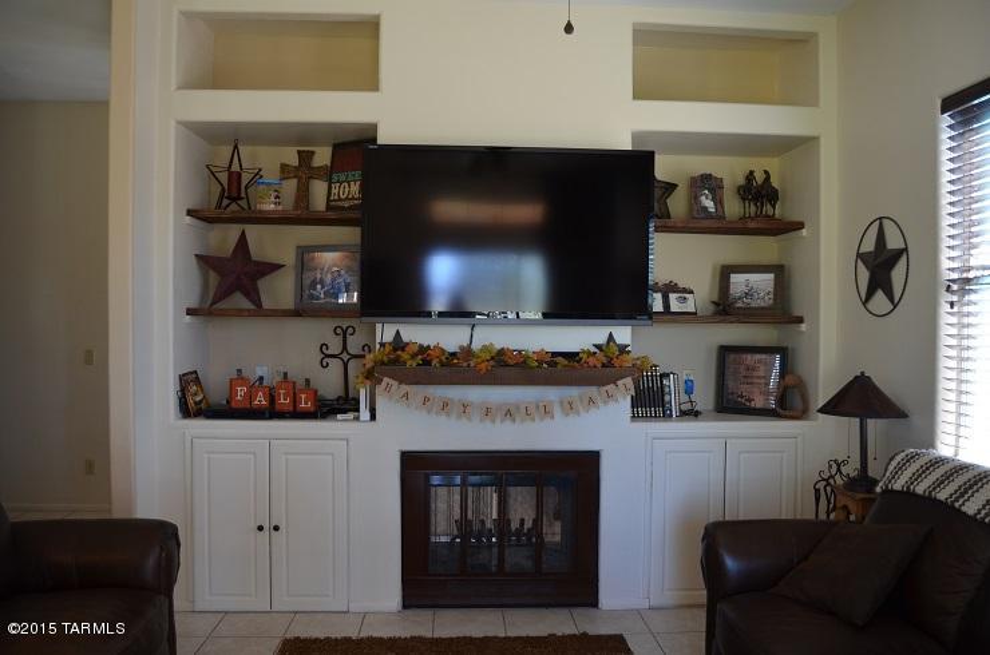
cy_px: 328
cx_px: 495
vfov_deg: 47.7
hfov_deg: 67.5
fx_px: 741
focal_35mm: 27
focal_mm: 18
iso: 400
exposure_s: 1/60
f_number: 4
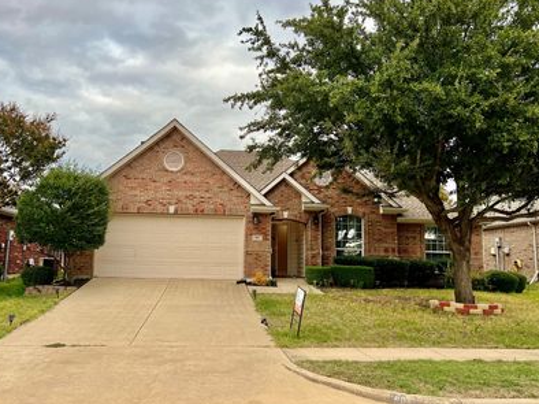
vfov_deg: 42.9
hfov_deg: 55.2
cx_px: 235
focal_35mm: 33
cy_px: 194
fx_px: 514
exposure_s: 1/581
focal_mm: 5.7
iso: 50
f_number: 1.5
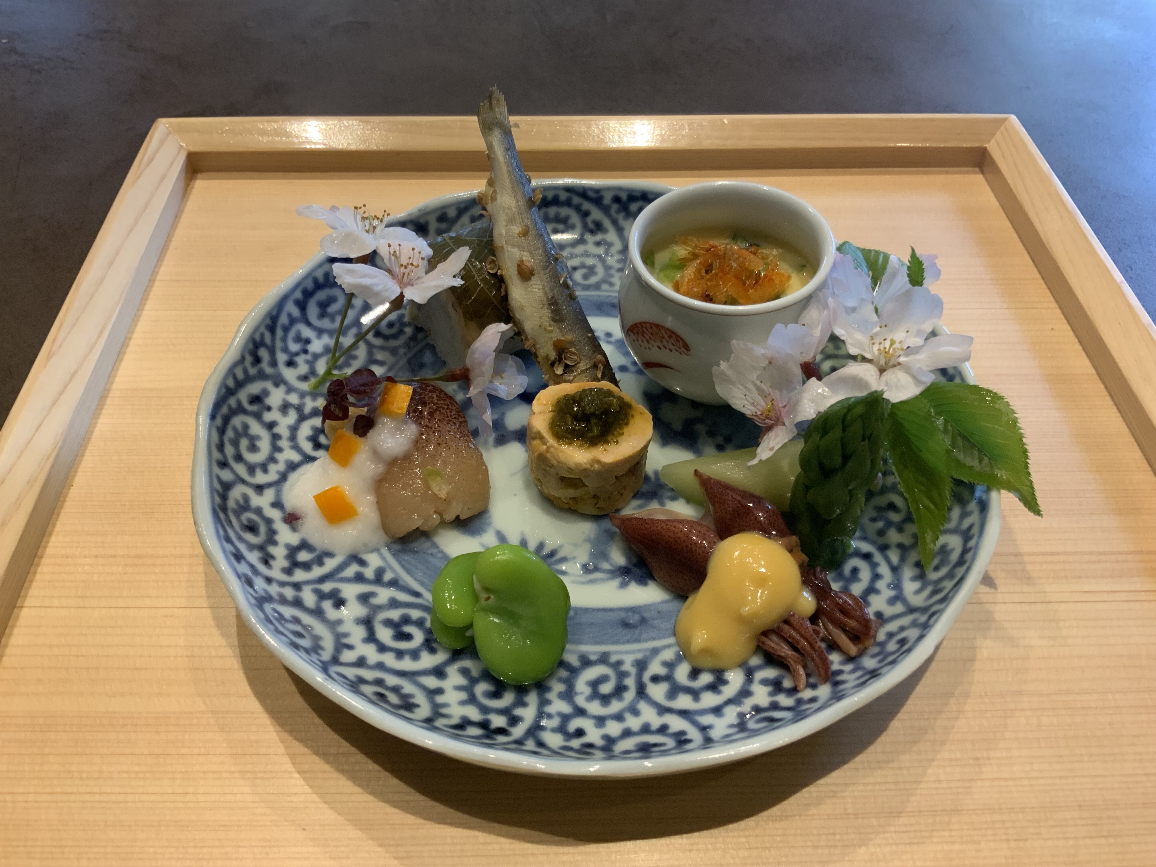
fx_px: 968
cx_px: 578
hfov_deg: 61.7
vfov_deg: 48.2
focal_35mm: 29
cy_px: 434
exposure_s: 1/60
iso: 125
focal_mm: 3
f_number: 1.8
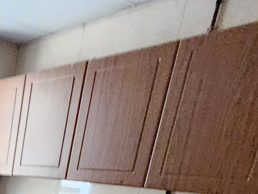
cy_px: 287
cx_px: -80
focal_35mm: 45
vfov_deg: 25.0
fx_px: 335
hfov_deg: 31.8
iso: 2500
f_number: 2.2
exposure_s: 1/24
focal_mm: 2.2
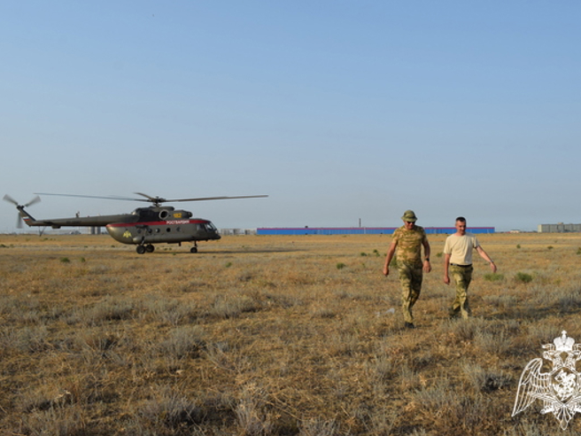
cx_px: 292
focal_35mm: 33
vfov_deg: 42.9
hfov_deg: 55.4
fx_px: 554
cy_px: 216
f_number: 10
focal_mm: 20
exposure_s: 1/400
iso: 200
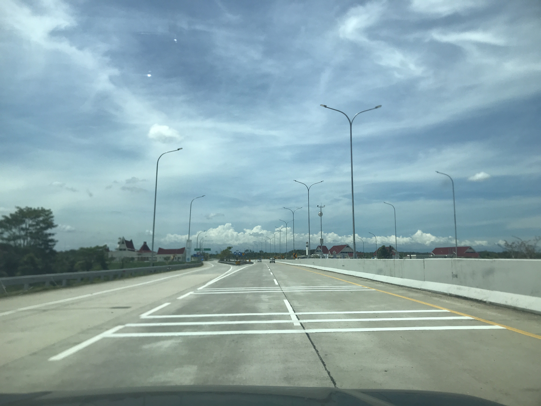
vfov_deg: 49.7
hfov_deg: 63.4
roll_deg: -0.1
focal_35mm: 28
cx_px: 270
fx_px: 438
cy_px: 203
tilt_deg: +6.6
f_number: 1.8
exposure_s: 1/1018
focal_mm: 3.99
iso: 20
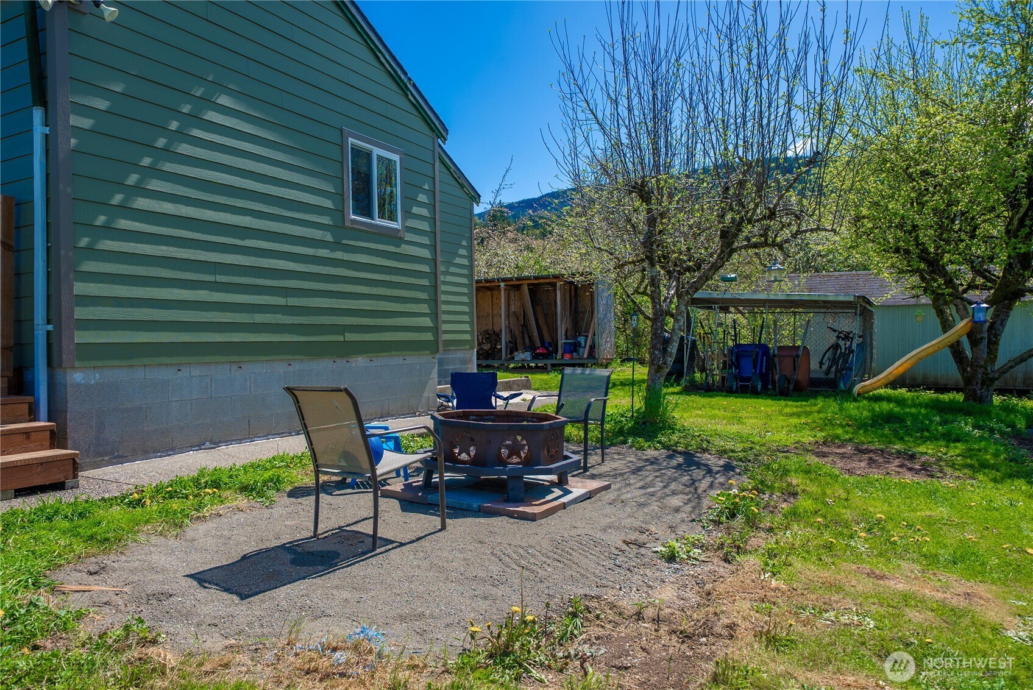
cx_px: 516
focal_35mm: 24
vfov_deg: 53.2
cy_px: 345
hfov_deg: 73.7
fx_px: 689
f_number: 7.1
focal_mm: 24
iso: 80
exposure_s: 1/160
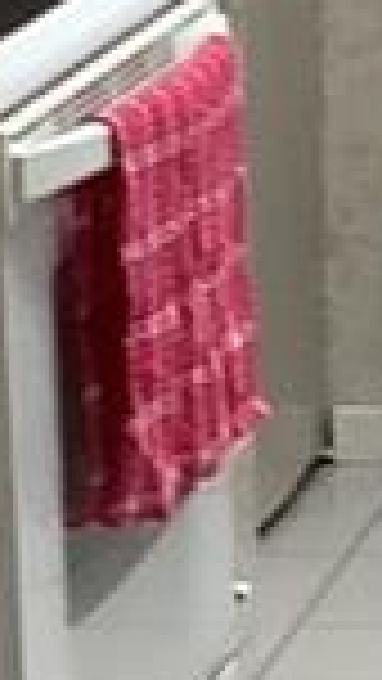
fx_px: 4823
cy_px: 95
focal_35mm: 268
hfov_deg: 4.4
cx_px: 1025
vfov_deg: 8.0
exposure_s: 1/60
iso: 64
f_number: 2.4
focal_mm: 3.3
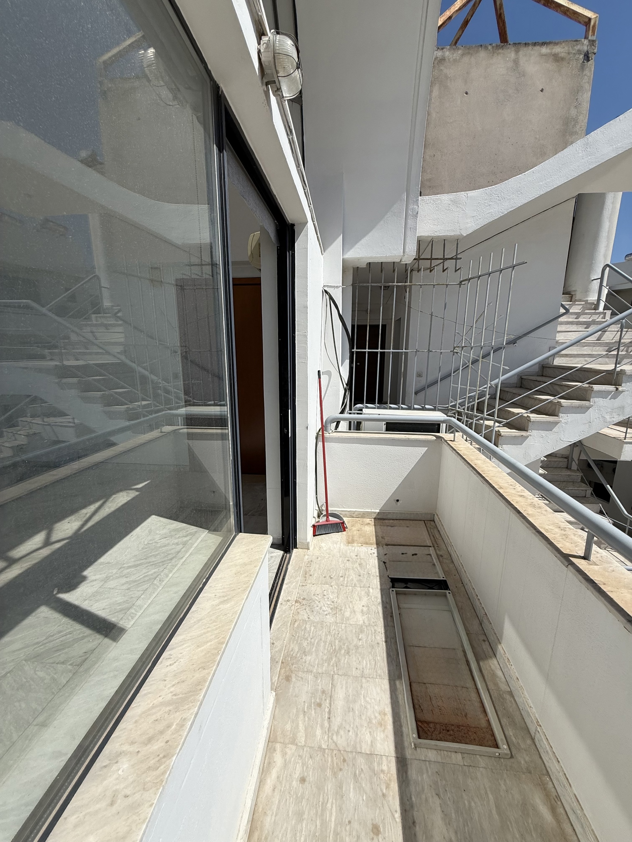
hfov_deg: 85.7
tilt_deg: -11.5
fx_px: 341
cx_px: 316
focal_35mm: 14
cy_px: 421
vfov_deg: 102.1
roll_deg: -1.5
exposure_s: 1/6173
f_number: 2.2
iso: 64
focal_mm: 2.22
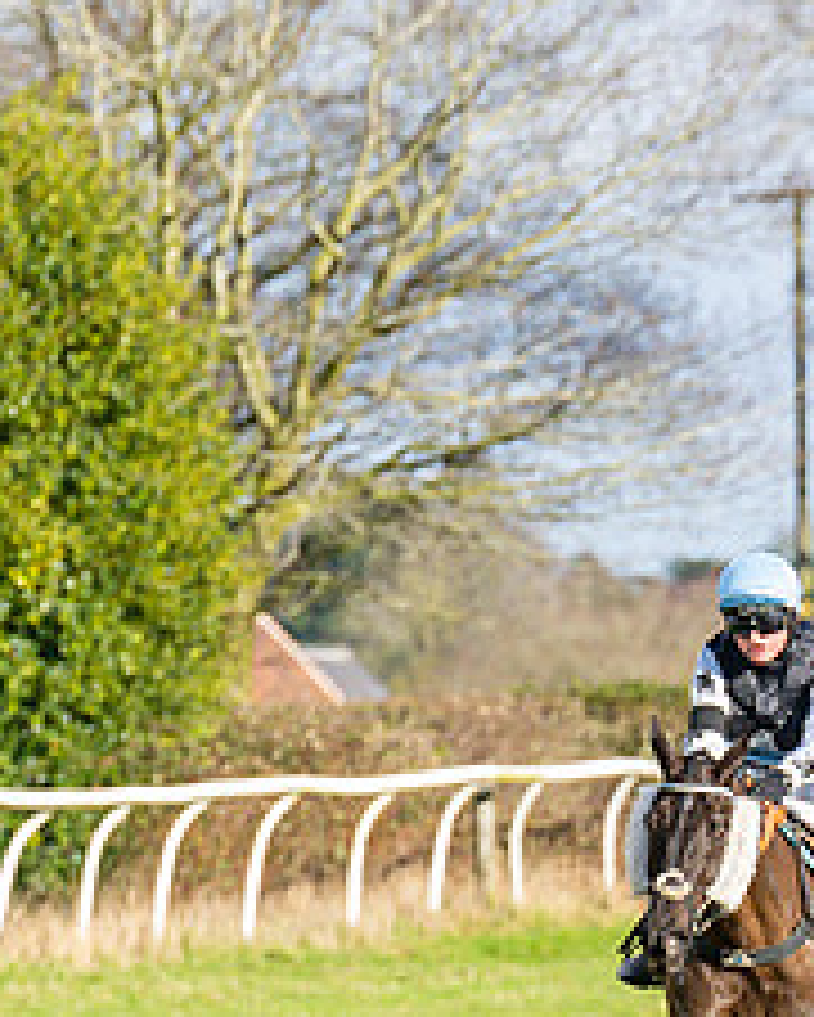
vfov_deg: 3.2
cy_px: 1003
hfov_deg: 2.5
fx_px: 18237
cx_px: -557
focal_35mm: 606
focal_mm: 125
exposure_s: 1/2000
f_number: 4
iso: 200
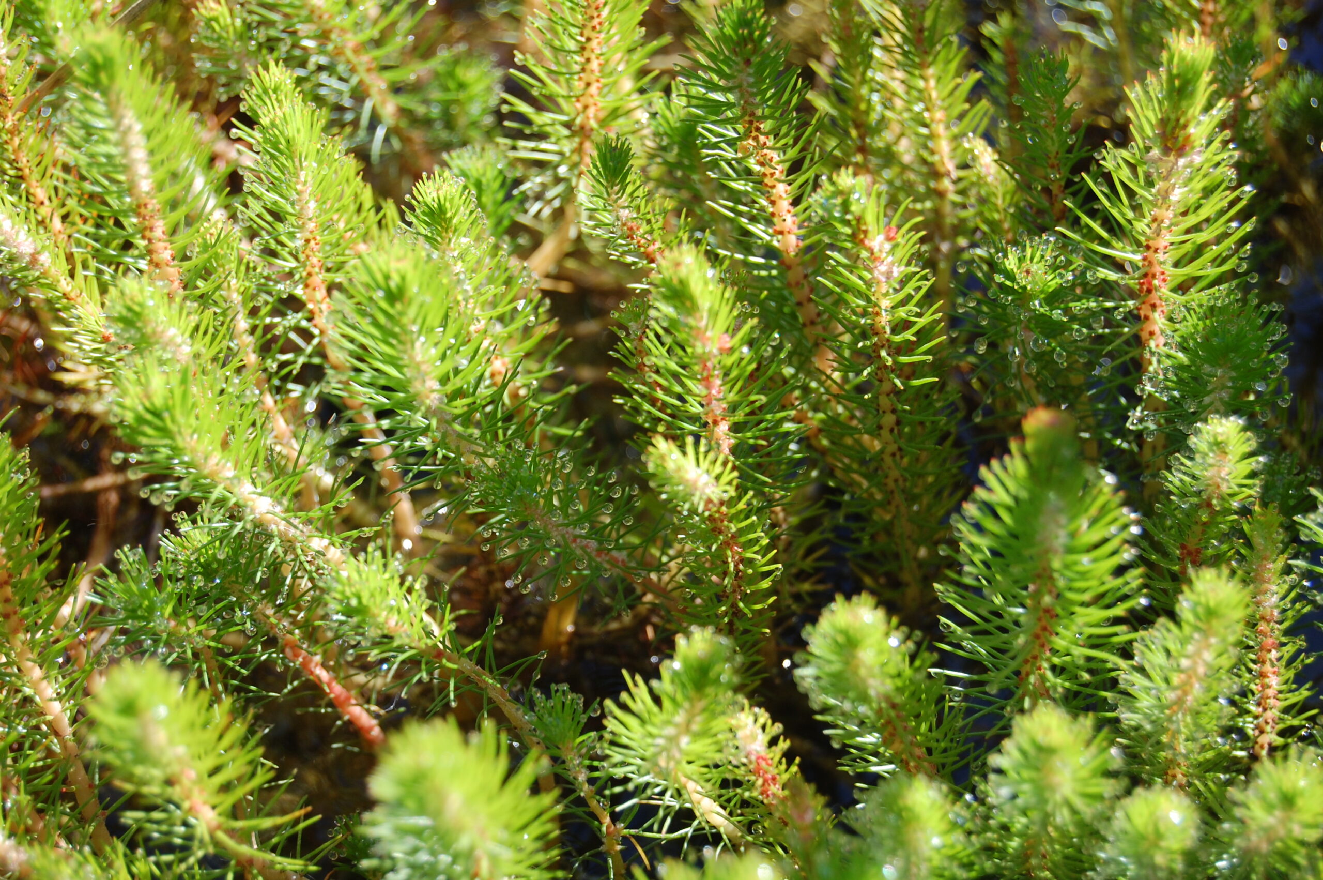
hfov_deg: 24.6
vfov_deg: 16.5
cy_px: 440
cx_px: 662
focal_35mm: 82
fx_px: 3029
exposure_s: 1/160
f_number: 6.3
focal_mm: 55
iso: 200
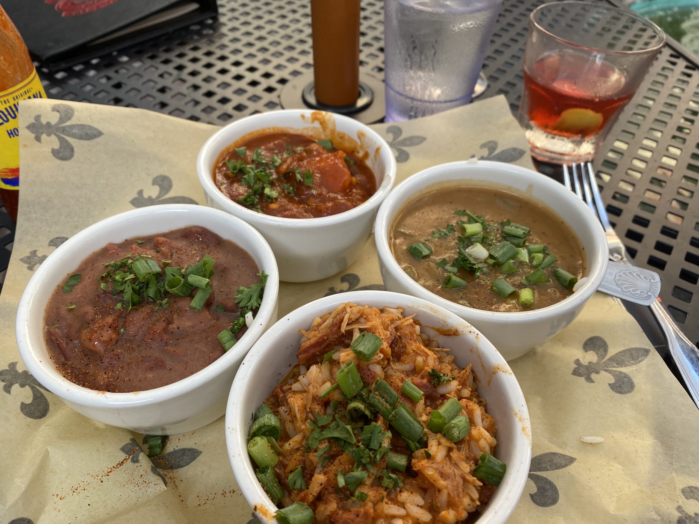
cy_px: 262
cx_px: 350
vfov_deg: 53.1
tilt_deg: -44.9
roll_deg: -2.1
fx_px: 525
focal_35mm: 26
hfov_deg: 67.3
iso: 40
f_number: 1.8
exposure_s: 1/122
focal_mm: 4.25
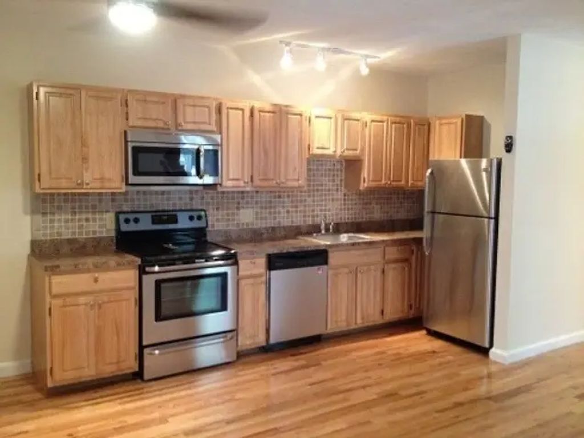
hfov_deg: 52.6
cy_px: 219
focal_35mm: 35
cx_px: 292
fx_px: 590
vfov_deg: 40.7
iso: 320
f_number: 2.4
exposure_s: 1/20
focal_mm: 4.28
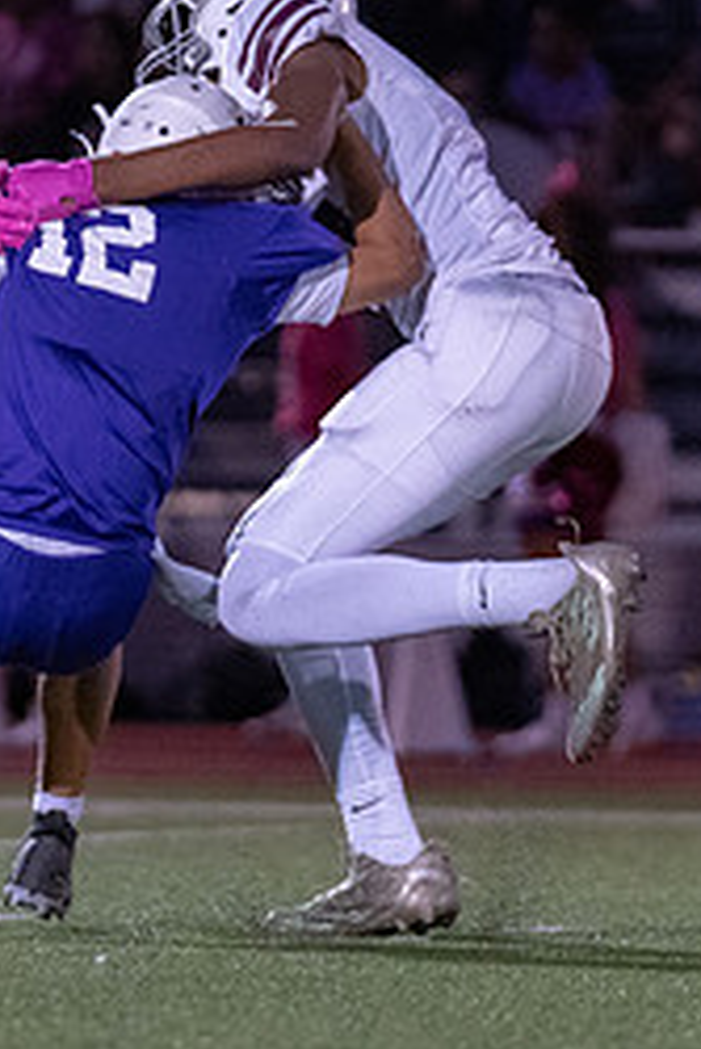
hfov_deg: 1.9
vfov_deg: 2.8
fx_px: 21174
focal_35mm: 726
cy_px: 529
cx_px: 32
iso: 5000
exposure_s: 1/1250
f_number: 2.8
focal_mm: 200
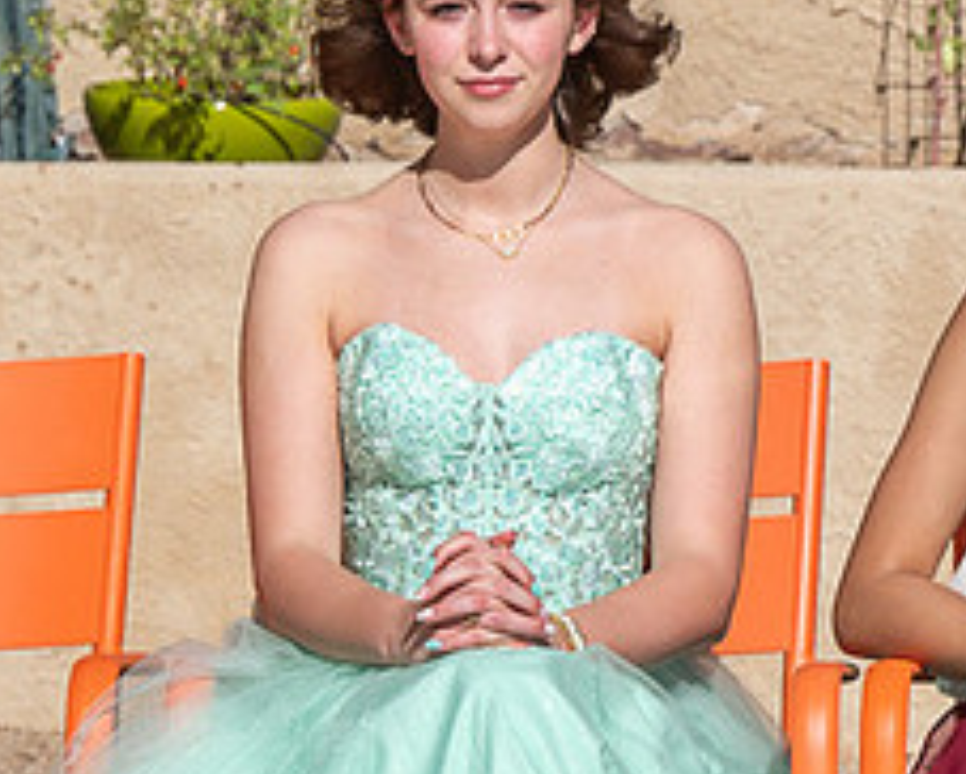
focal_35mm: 441
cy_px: 71
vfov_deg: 3.5
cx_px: 1137
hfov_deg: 4.4
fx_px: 12619
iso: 50
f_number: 11
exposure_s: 1/200
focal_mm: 150
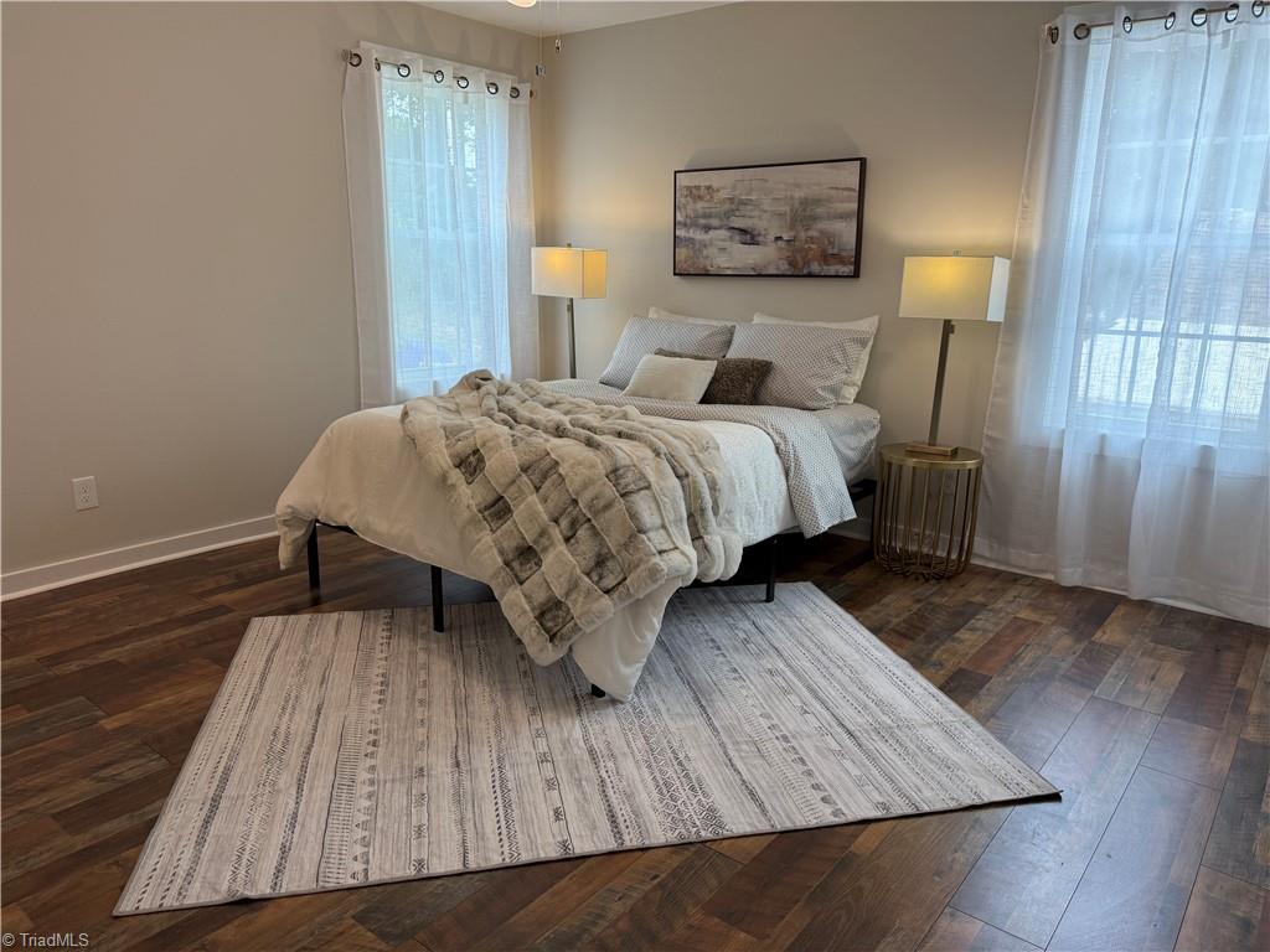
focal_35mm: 24
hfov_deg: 71.6
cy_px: 476
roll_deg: -1.6
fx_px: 881
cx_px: 635
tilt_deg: -13.6
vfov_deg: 56.8
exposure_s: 1/188
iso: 125
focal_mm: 6.76
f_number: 1.78
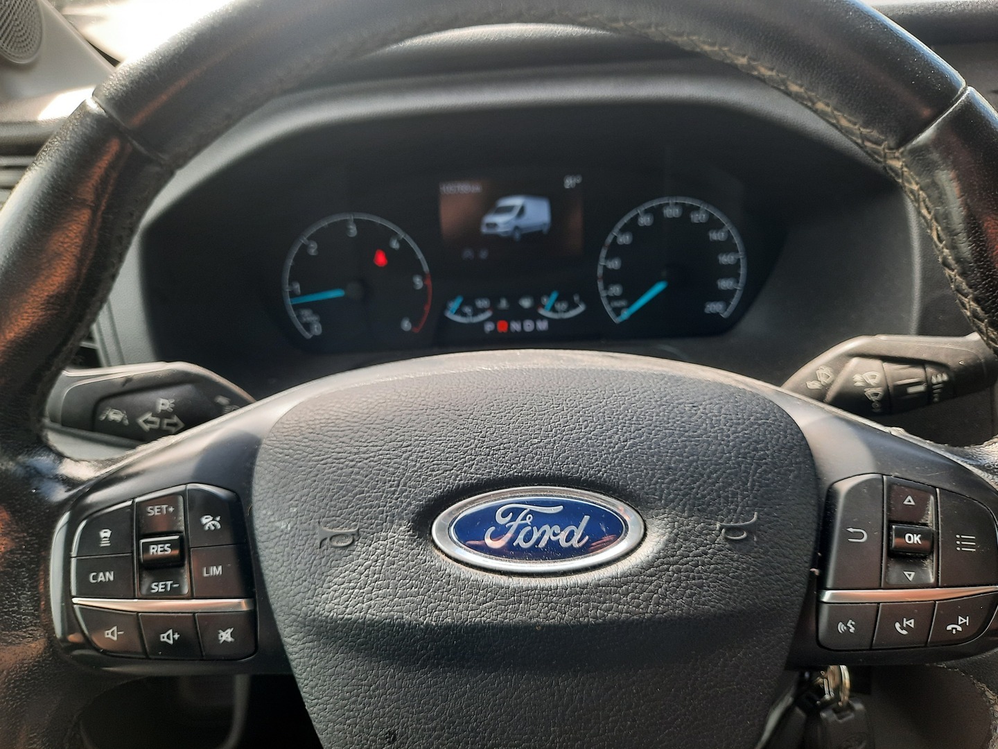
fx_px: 721
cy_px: 374
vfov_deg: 54.9
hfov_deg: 69.4
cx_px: 499
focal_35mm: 25
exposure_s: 1/100
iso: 64
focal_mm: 4.6
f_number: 2
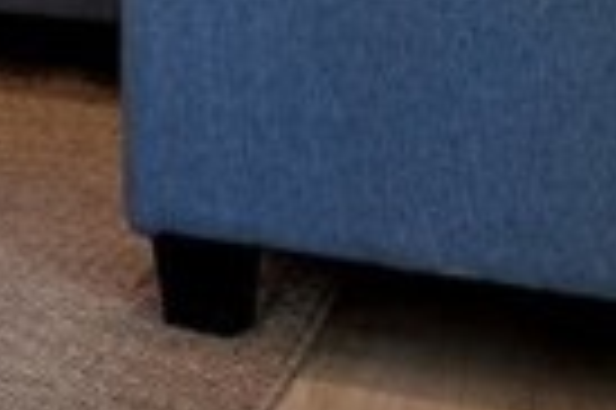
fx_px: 2820
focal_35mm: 165
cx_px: -1322
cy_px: -559
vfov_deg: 7.7
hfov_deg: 9.4
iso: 500
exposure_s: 1/60
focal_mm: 22
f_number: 8
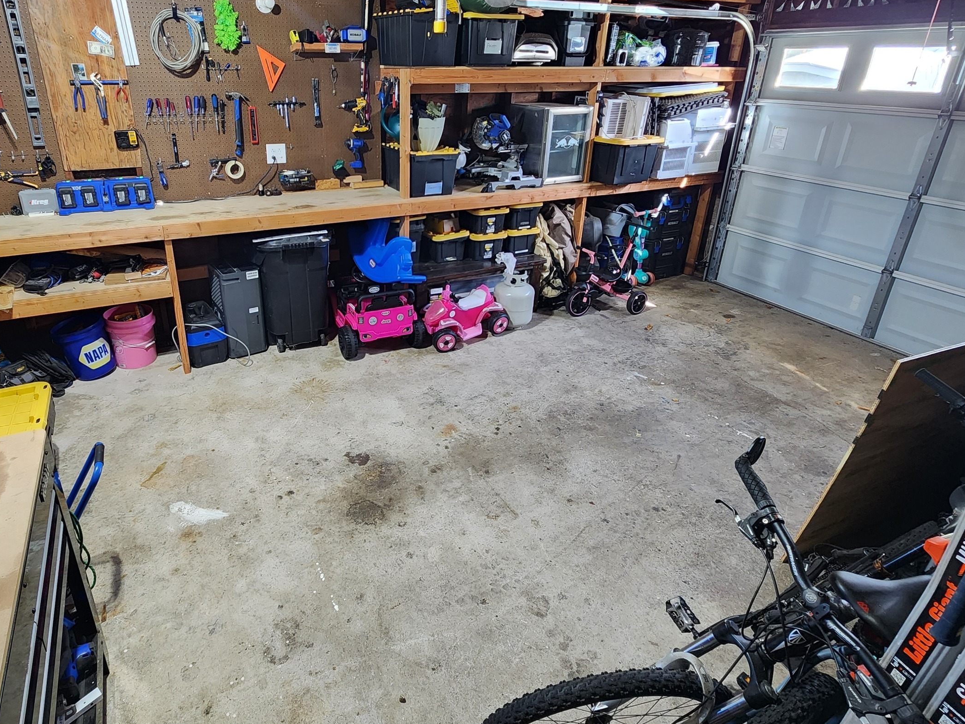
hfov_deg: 83.9
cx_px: 398
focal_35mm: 19
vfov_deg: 68.2
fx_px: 530
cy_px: 304
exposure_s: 1/60
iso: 250
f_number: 2.2
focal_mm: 2.2
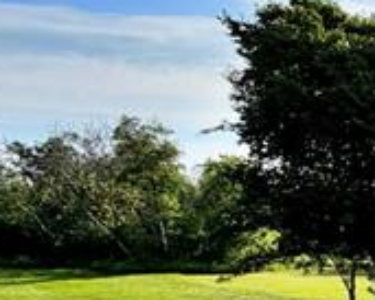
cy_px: 331
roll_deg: -0.4
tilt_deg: -7.2
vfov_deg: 18.1
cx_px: 914
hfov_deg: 14.5
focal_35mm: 82
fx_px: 911
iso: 25
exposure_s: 1/1087
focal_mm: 2.22
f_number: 2.2
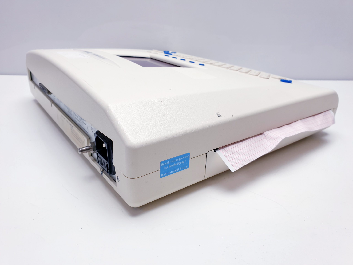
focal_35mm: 26
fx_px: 265
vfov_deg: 53.1
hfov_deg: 67.3
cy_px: 132
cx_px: 176
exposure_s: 1/100
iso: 64
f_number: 2.4
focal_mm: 4.3
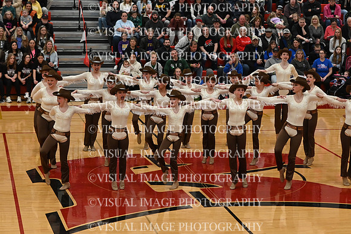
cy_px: 117
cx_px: 176
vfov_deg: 13.0
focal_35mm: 105
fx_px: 1024
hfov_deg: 19.5
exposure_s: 1/400
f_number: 4
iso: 3200
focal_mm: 70
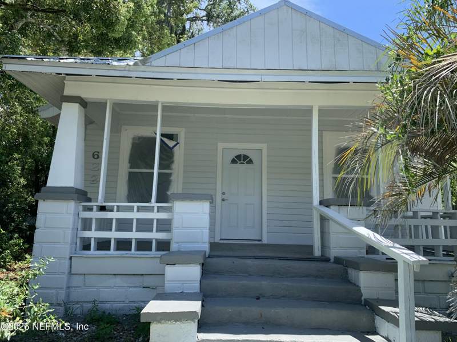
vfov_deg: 53.1
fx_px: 343
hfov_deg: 67.3
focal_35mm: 26
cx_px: 228
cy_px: 171
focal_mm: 4.25
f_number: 1.8
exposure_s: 1/732
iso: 25
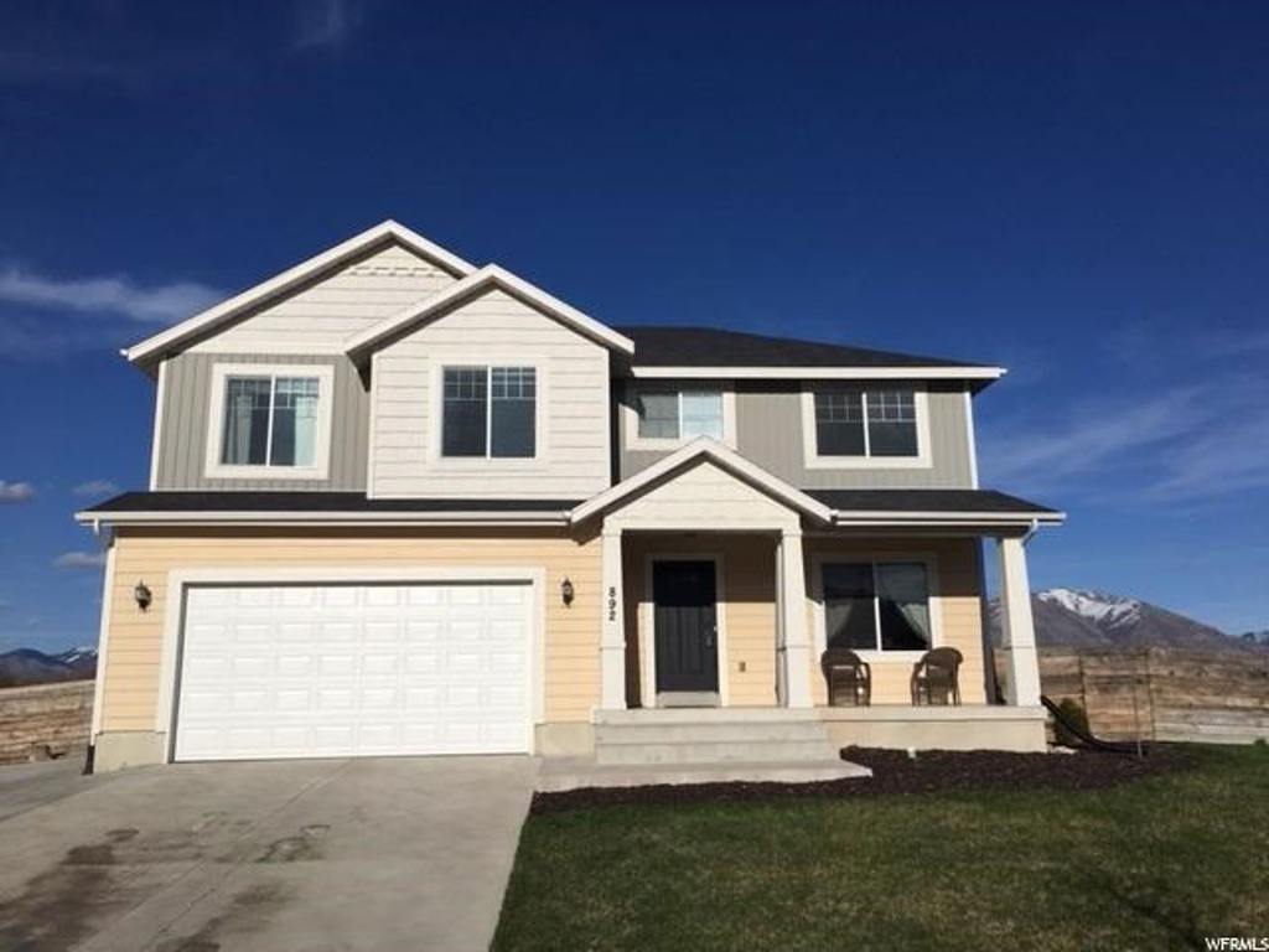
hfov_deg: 61.7
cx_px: 634
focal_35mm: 29
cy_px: 476
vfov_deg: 48.2
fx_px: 1063
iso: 25
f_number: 2.2
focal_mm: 4.15
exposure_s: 1/5495
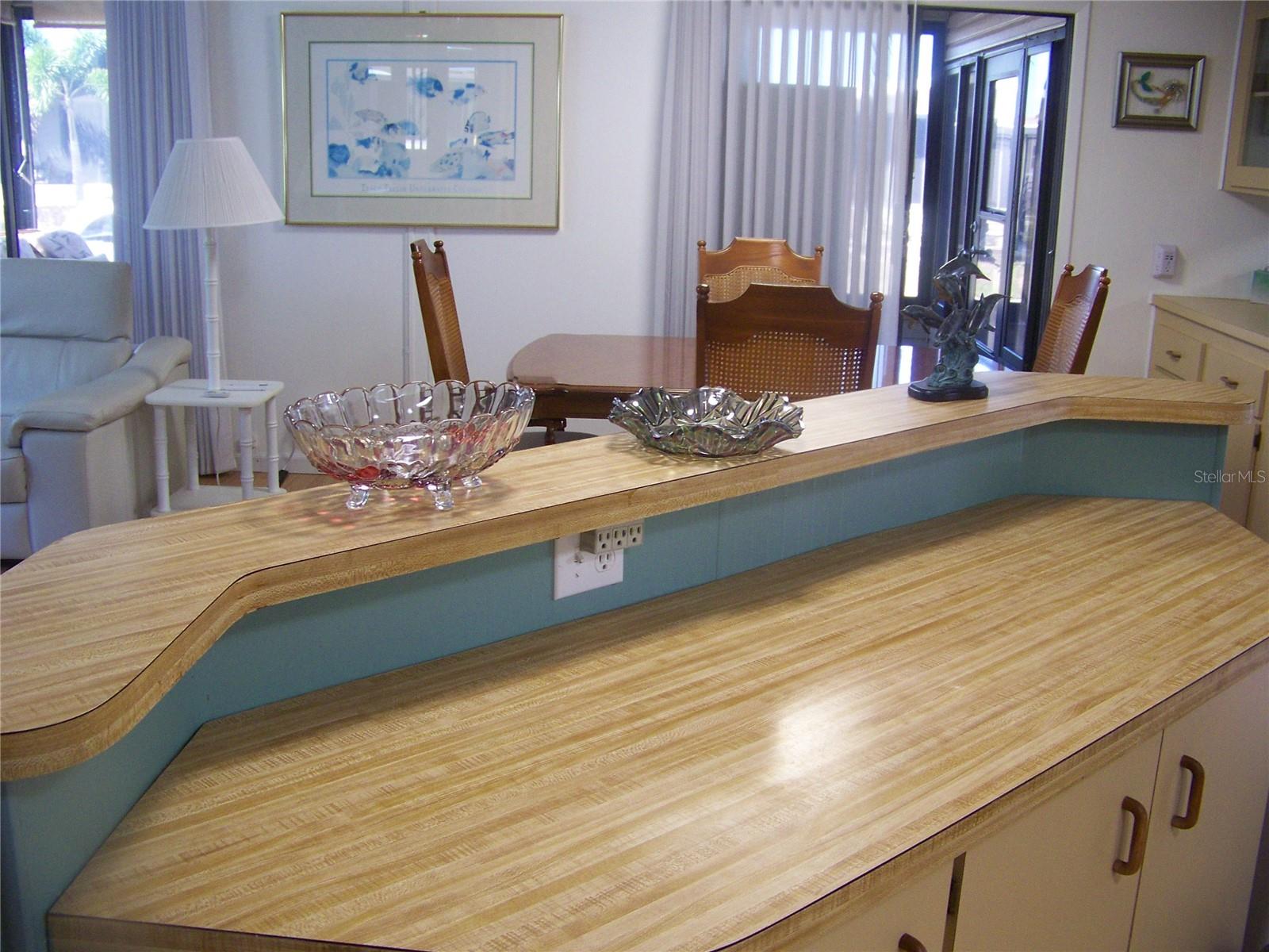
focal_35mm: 36
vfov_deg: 39.7
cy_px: 476
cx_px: 634
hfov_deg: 51.4
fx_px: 1320
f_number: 2.8
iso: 160
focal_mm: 5.85
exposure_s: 1/30
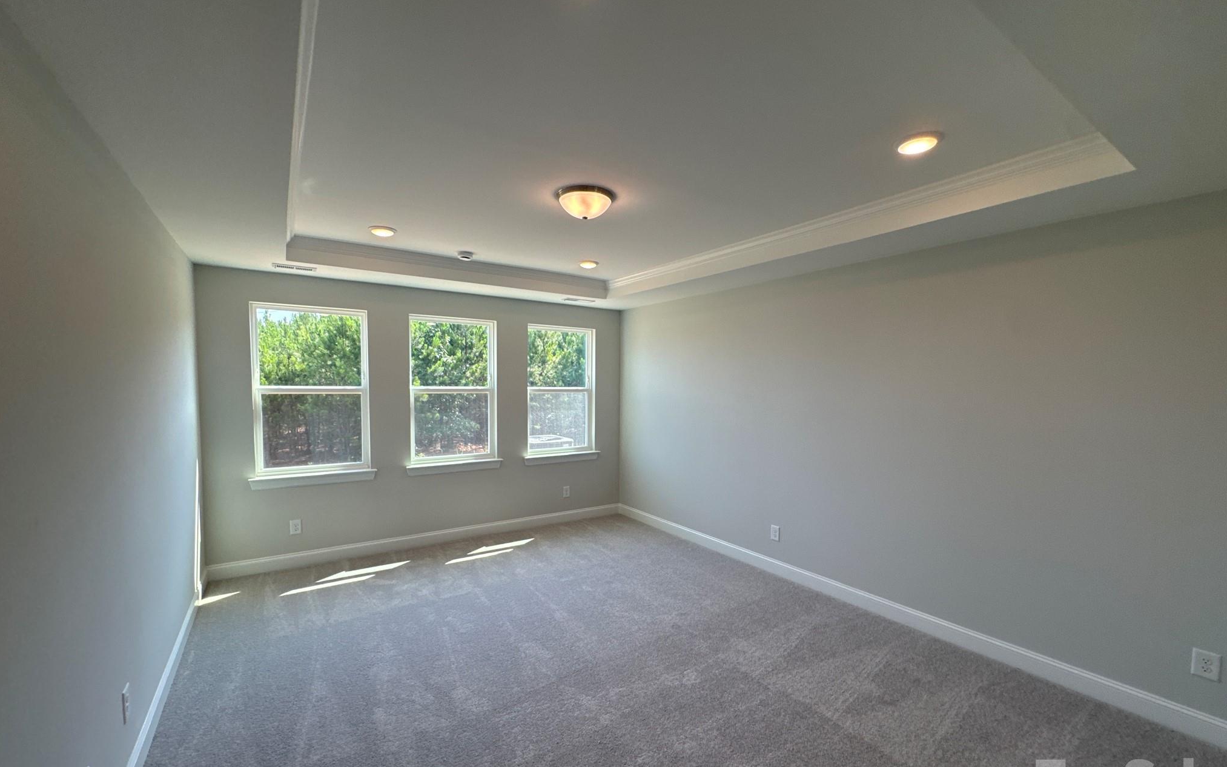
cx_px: 609
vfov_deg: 74.7
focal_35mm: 15
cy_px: 413
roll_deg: -0.5
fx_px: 502
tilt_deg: -3.9
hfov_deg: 101.5
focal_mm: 2.22
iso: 40
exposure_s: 1/124
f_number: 2.2
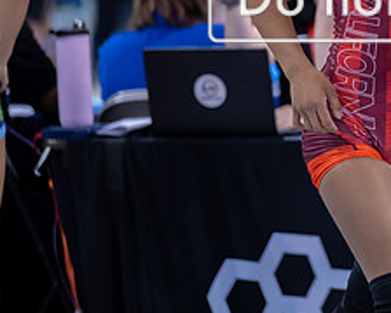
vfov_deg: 3.2
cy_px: -3
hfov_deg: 4.0
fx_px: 5633
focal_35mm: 487
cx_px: 384
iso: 3200
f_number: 3.2
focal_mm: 200
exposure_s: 1/800
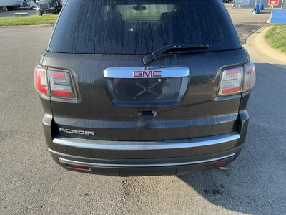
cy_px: 108
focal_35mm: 28
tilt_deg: -24.0
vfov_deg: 49.7
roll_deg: +2.4
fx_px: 231
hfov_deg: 63.4
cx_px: 143
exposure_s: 1/286
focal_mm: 3
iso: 25
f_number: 1.8
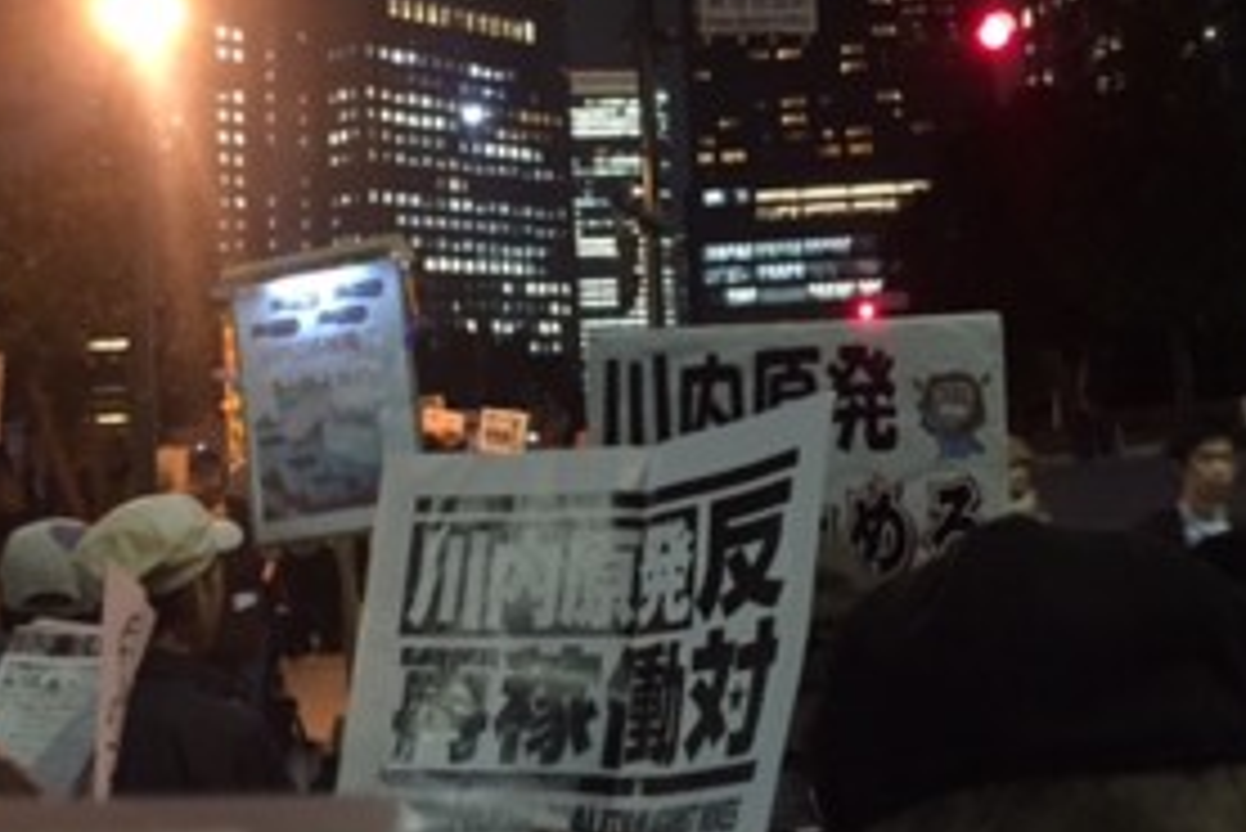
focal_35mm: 49
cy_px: 175
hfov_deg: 40.2
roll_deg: +2.6
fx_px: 1697
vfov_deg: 27.1
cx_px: 733
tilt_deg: +10.1
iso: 320
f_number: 2.2
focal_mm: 4.15
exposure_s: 1/15
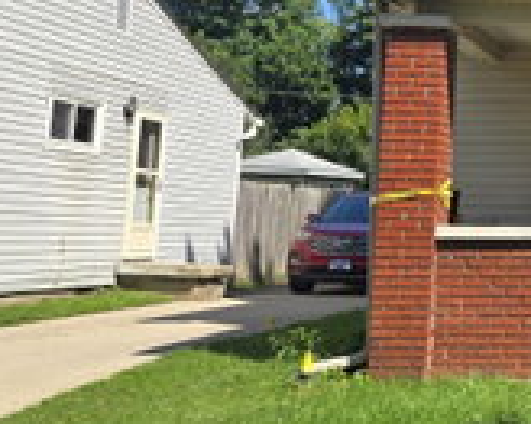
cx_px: 793
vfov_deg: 21.6
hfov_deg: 22.4
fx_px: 1099
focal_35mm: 70
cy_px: 104
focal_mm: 5.4
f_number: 1.8
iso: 25
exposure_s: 1/1081
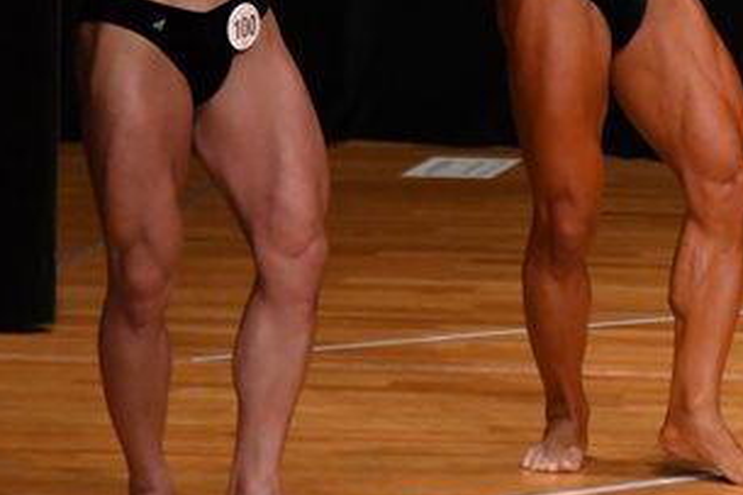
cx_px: 761
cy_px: -22
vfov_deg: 2.0
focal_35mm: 685
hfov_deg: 3.0
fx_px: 14129
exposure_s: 1/400
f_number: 5.6
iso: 3200
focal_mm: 180
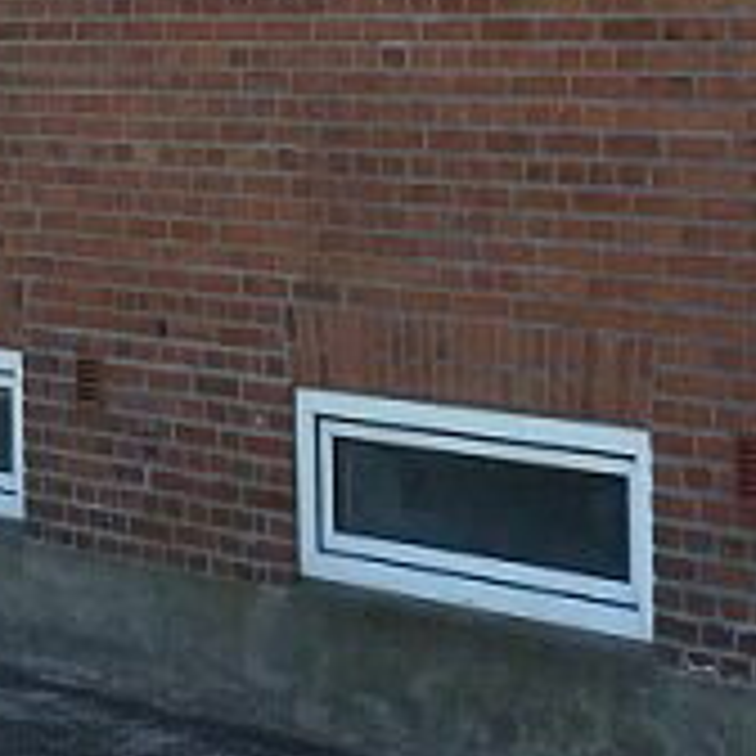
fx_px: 4200
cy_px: -32
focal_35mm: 170
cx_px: 268
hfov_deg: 10.3
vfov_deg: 10.2
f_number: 2.4
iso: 25
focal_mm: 3.3
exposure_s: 1/399
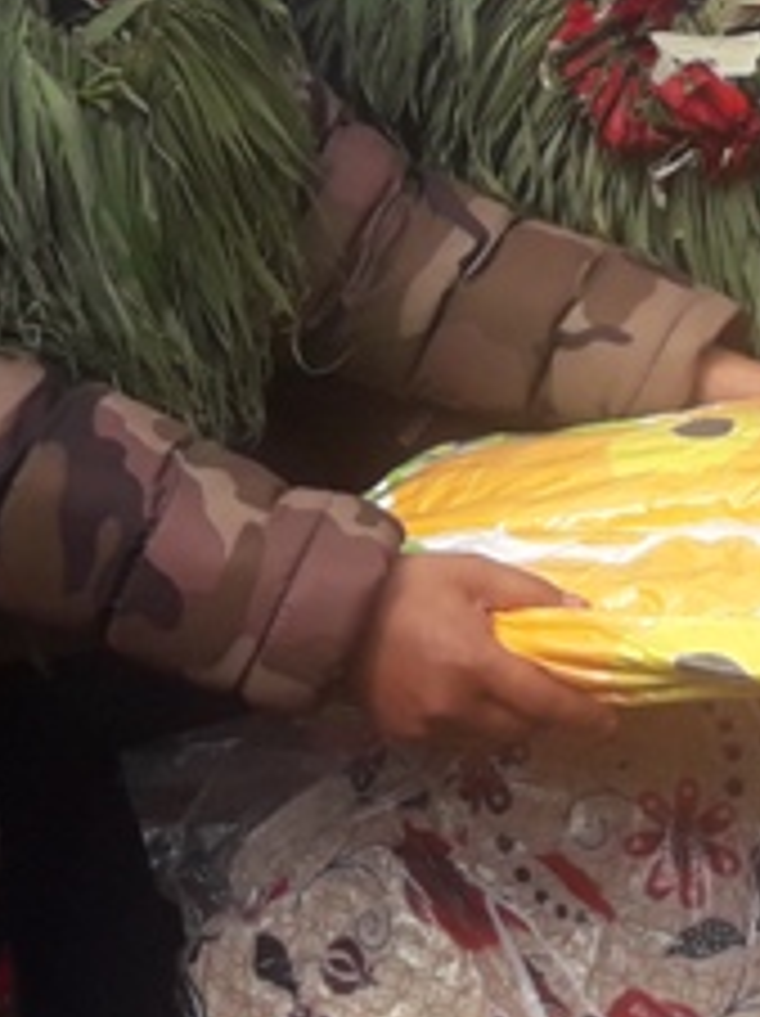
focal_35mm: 127
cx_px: 477
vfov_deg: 15.5
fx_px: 3725
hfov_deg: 11.6
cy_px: 292
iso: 40
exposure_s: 1/849
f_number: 1.9
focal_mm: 3.7
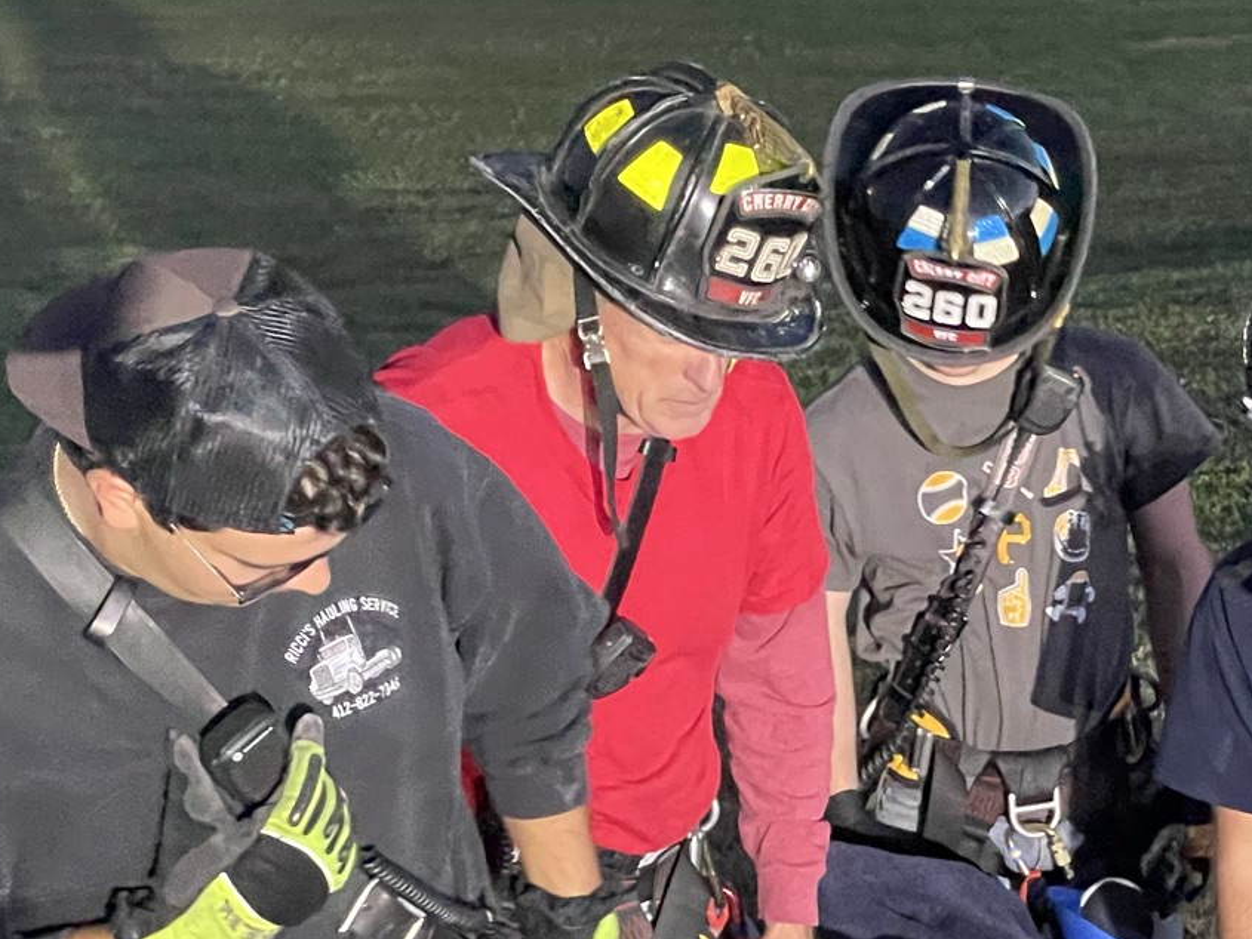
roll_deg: +4.0
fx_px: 4558
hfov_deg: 15.5
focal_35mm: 126
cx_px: 1114
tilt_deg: -24.6
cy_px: 883
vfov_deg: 11.7
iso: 1000
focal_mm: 6
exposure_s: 1/35
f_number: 2
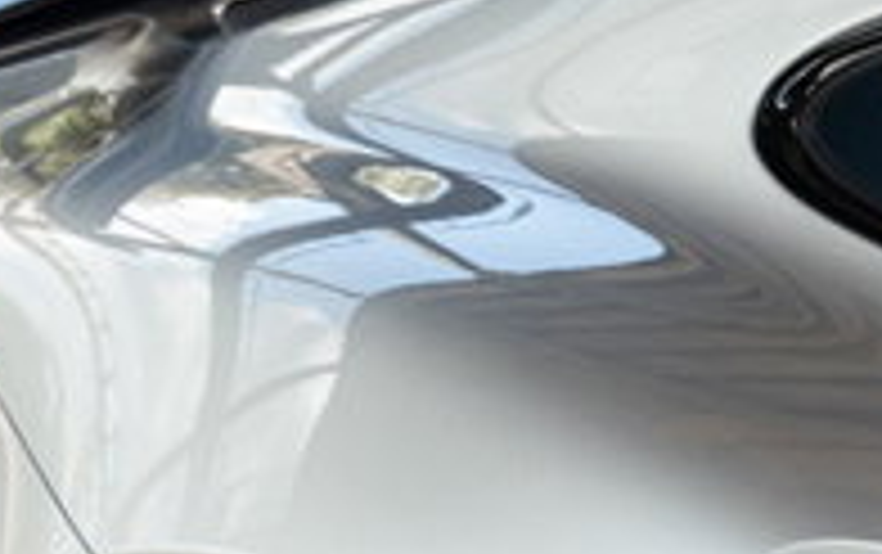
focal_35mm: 178
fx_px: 4284
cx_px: 1156
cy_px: 955
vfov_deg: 7.2
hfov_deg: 11.4
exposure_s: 1/250
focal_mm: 44.6
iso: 1000
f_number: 5.6
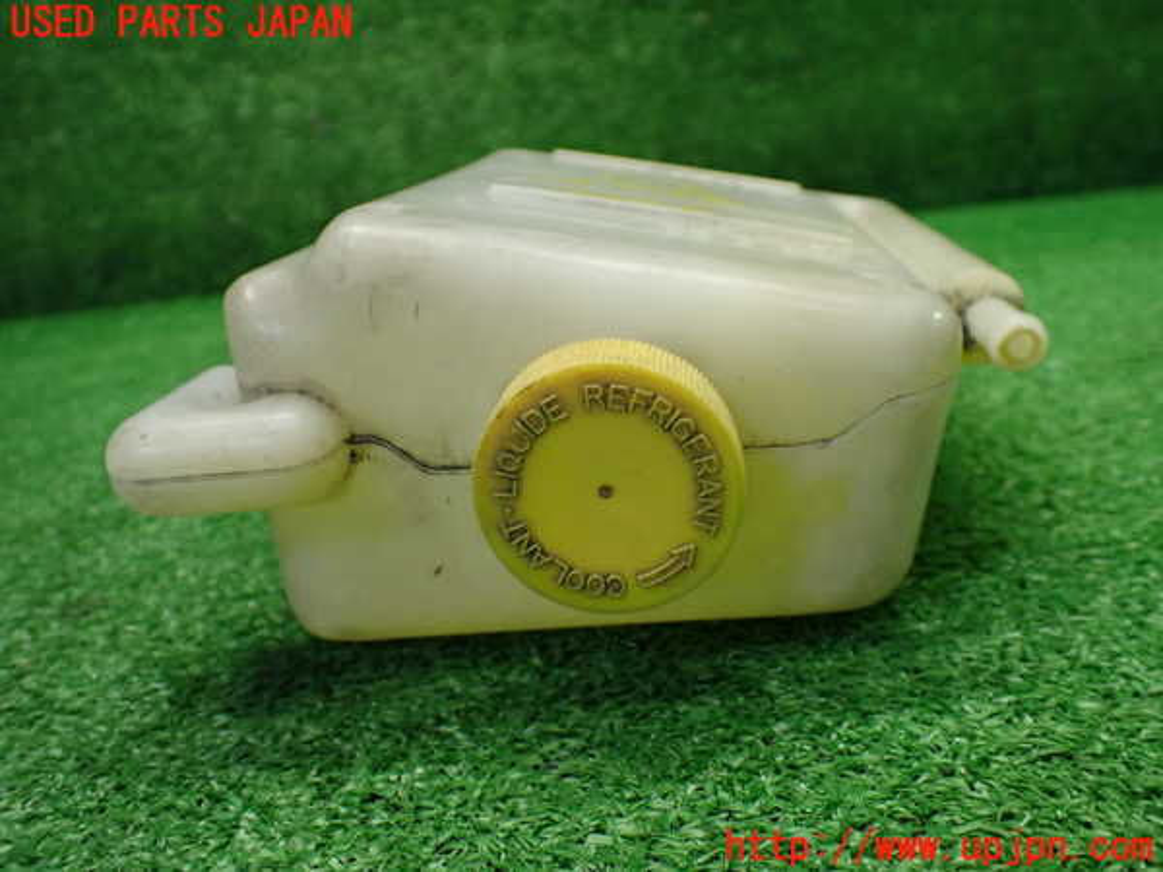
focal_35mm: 30
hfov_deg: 60.0
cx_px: 582
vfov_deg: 46.8
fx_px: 1008
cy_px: 436
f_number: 2.3
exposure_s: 1/125
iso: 400
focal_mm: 5.4
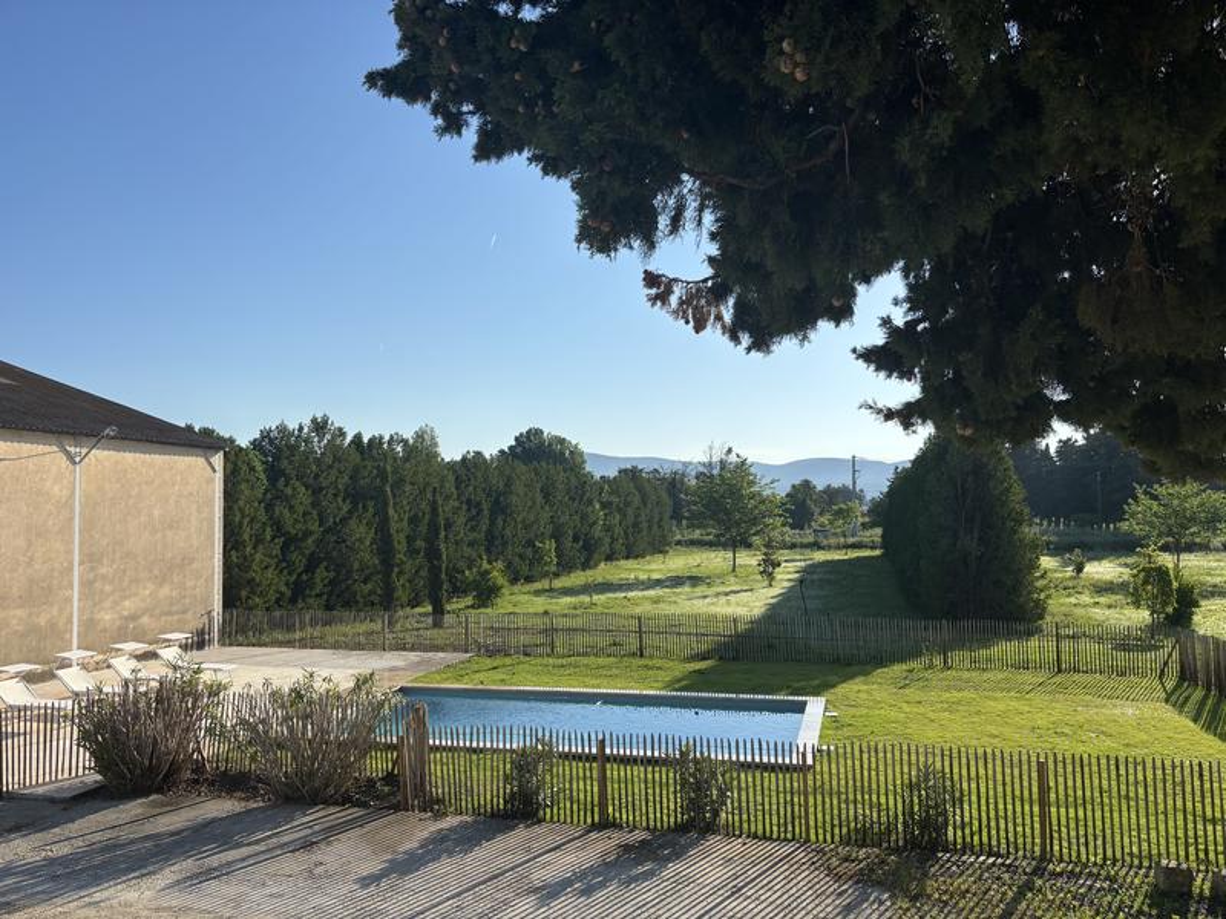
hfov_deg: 67.3
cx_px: 613
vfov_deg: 53.1
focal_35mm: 26
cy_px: 460
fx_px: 921
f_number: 1.6
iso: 50
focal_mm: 5.96
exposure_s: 1/3788
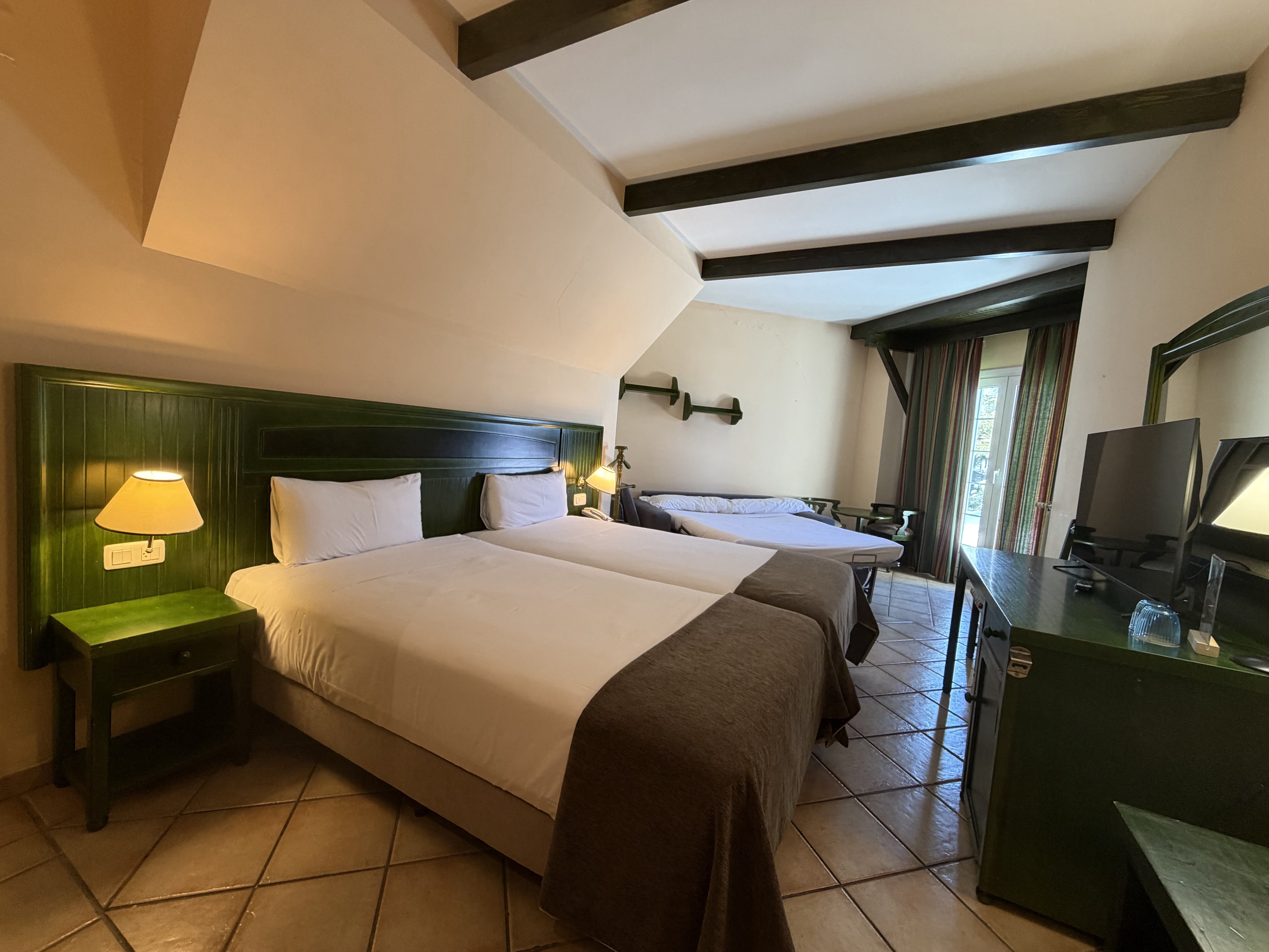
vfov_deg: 85.7
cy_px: 476
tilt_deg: -4.6
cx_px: 634
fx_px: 513
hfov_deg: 102.1
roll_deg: -4.4
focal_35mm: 14
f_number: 2.2
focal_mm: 2.22
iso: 250
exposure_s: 1/50
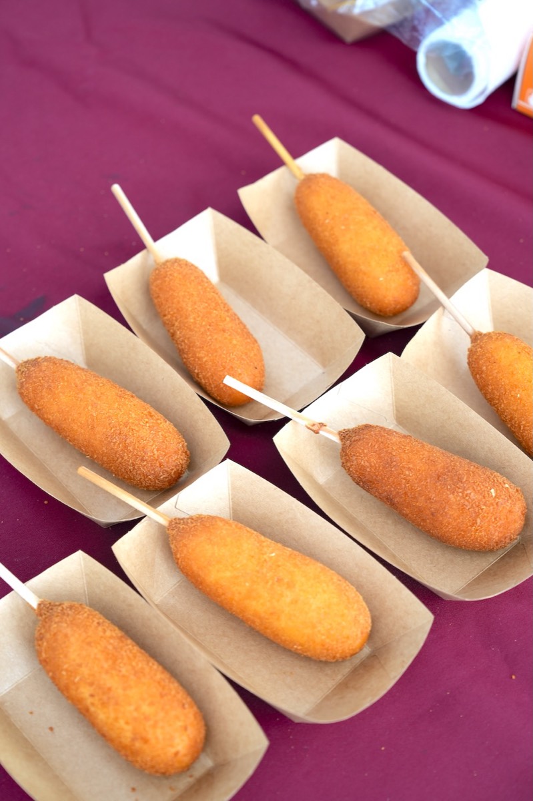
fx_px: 1400
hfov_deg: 21.6
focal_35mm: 63
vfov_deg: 31.9
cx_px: 266
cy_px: 400
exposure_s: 1/160
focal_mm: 63
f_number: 4.5
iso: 400
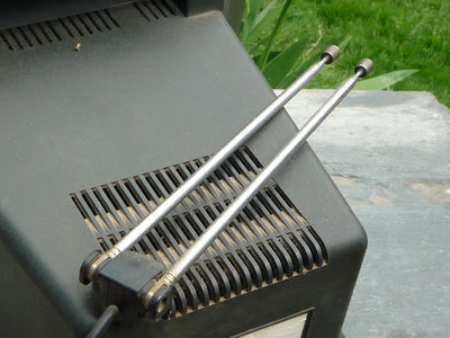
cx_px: 75
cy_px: 223
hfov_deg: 25.4
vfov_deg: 19.6
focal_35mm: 75
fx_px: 975
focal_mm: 5.2
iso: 100
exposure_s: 1/200
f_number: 4
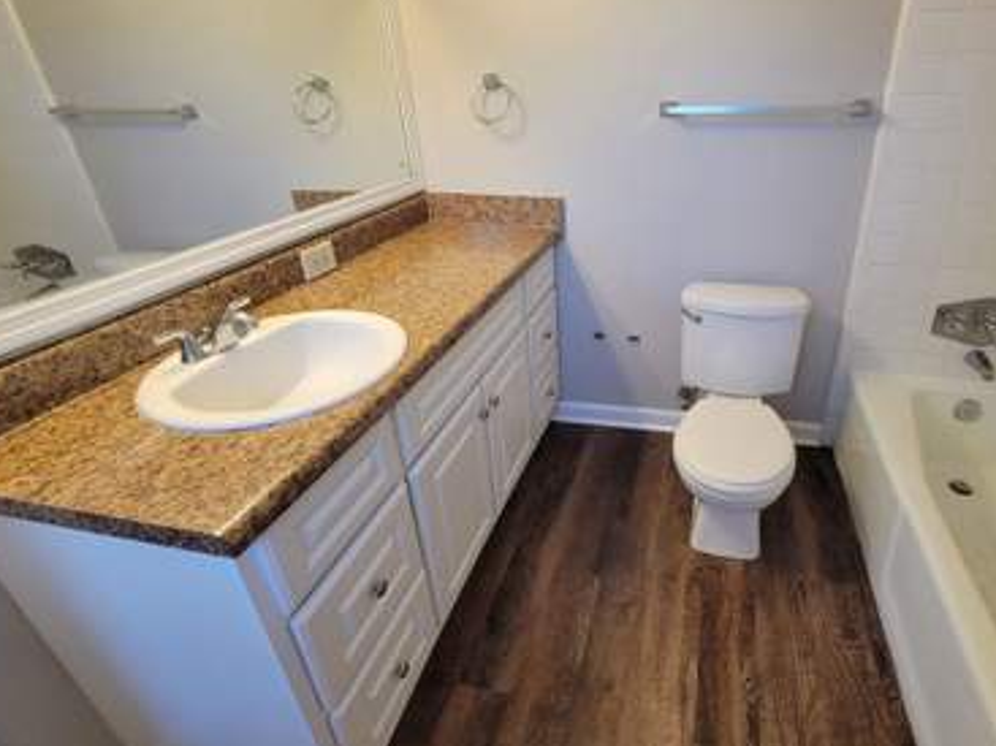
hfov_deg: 89.4
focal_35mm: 17
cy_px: 342
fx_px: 489
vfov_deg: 74.6
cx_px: 616
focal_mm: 2.2
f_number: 2.2
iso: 200
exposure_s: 1/60
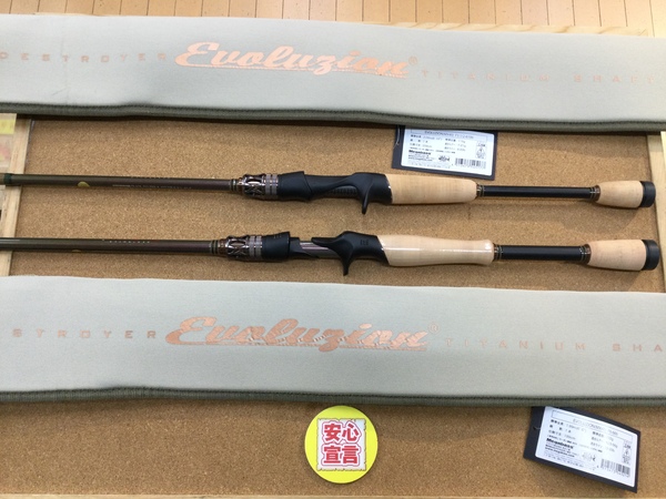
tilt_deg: -76.4
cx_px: 333
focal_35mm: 31
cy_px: 250
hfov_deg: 58.4
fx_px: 596
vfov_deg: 45.4
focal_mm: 3.3
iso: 32
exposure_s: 1/30
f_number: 2.4
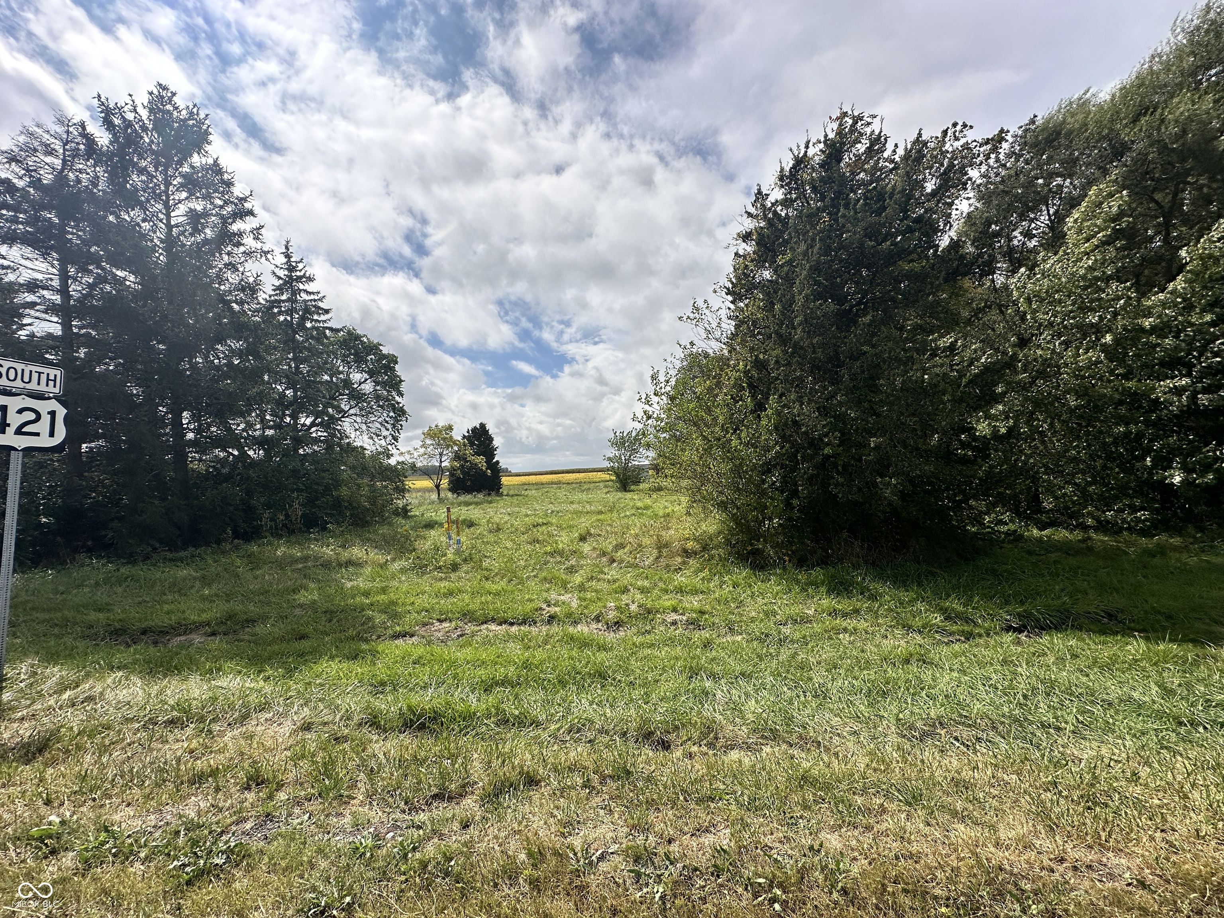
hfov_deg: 102.1
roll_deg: +1.5
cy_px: 459
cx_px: 612
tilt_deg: +3.1
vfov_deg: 85.7
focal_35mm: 14
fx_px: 495
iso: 50
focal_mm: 2.22
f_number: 2.2
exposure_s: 1/4292
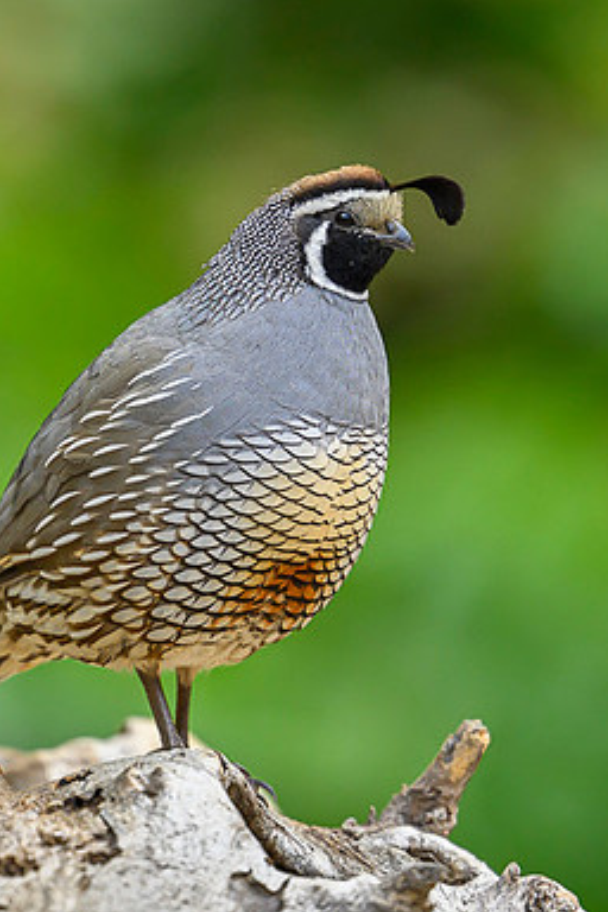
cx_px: 457
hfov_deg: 1.0
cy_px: 325
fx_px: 33437
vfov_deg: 1.6
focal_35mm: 1320
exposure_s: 1/640
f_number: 4
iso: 800
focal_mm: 560
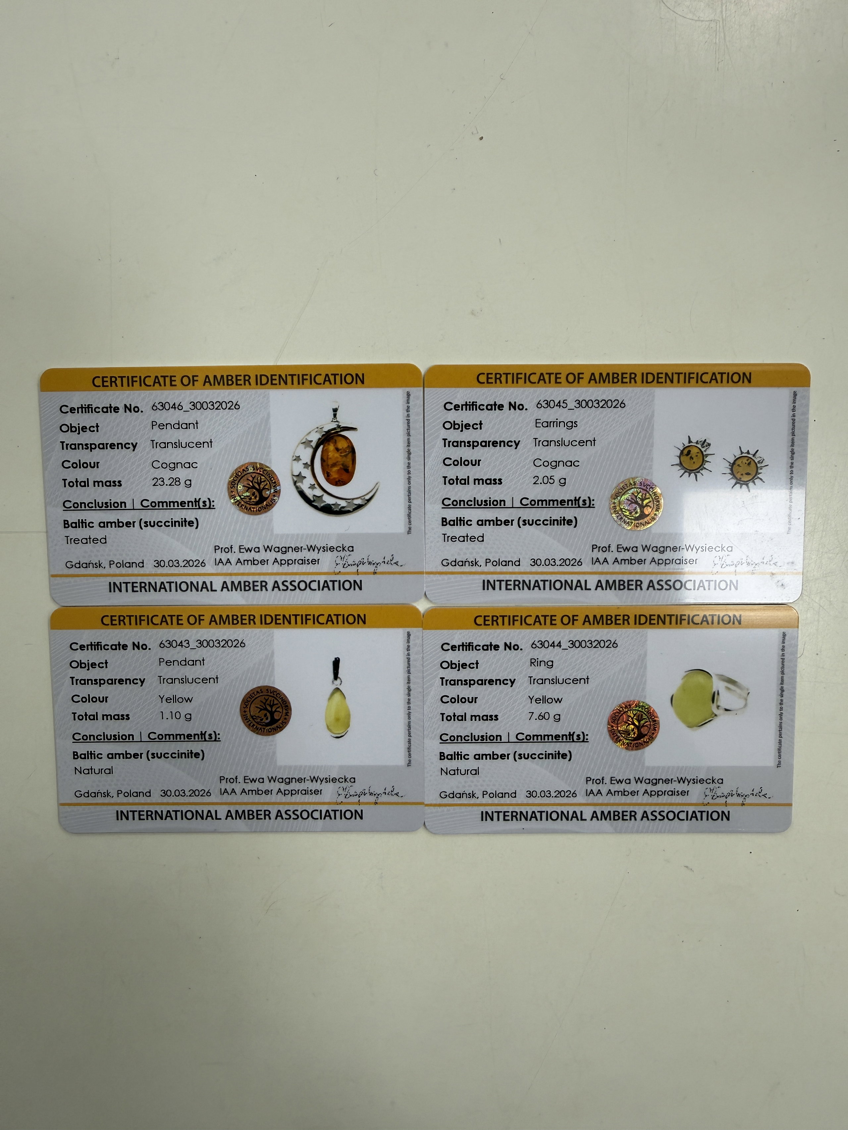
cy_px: 565
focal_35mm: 24
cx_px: 424
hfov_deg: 56.8
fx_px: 784
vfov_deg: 71.6
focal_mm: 2.22
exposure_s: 1/100
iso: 80
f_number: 2.2
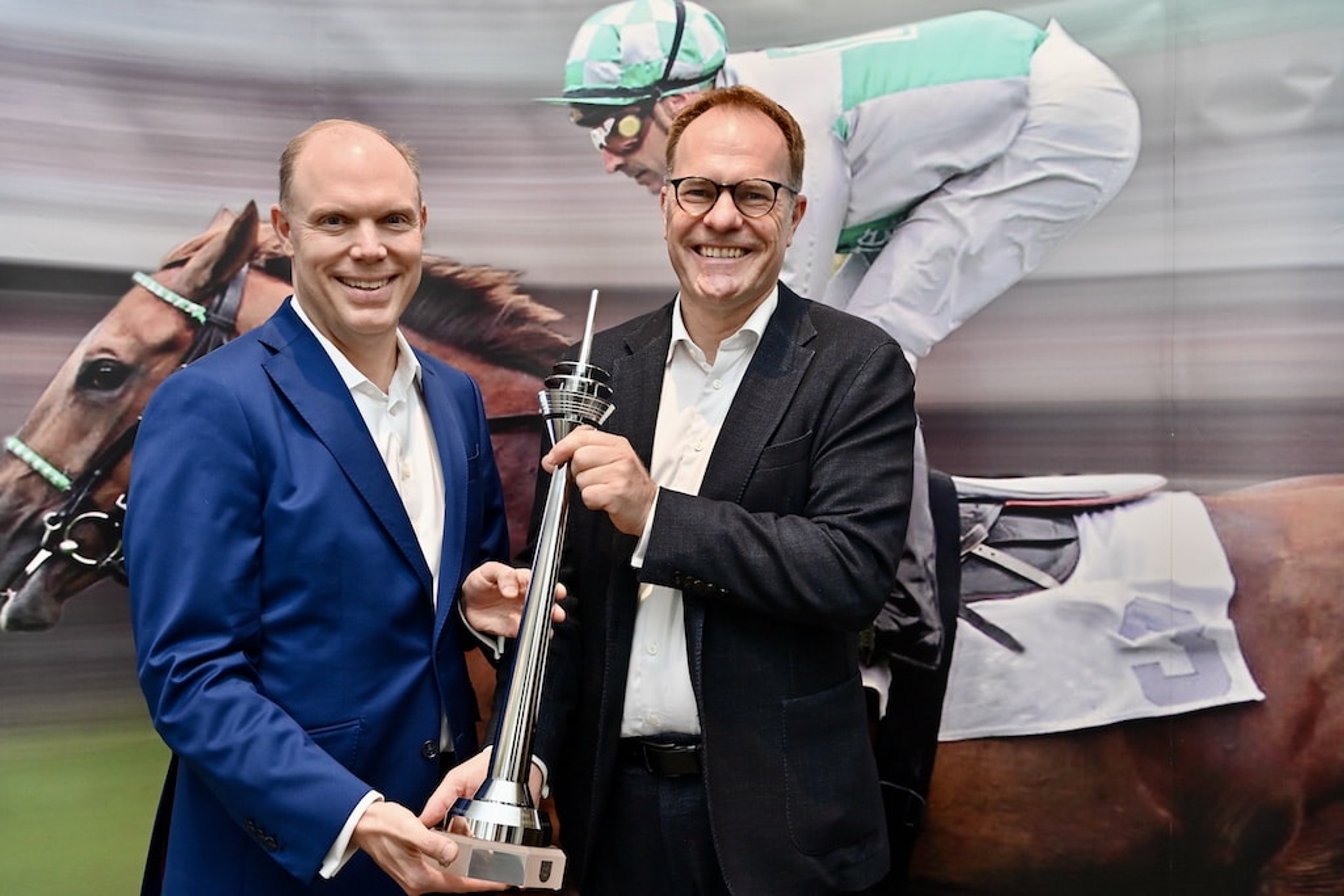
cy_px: 448
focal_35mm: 34
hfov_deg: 55.8
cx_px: 672
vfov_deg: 38.9
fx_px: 1269
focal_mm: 34
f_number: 3.5
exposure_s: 1/100
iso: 1100
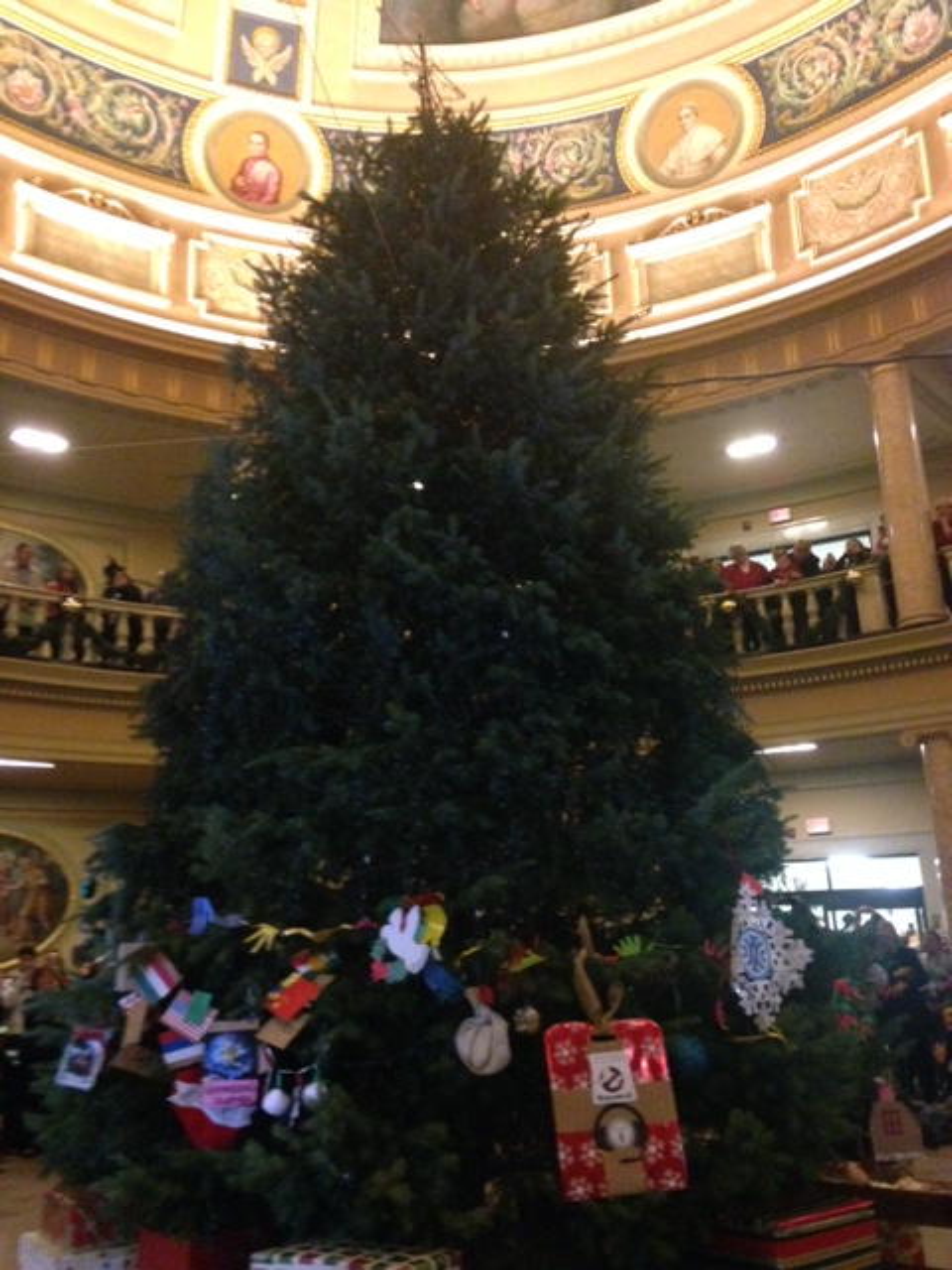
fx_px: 1210
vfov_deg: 55.4
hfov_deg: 42.9
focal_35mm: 33
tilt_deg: +15.0
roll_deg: +1.7
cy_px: 635
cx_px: 476
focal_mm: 4.12
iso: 800
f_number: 2.4
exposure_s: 1/15
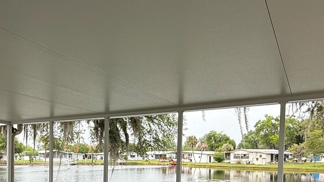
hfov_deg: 55.7
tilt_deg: -1.2
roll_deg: -0.1
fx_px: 301
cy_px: 165
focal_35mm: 35
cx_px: 113
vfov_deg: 32.0
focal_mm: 2.22
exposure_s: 1/372
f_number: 2.2
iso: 50
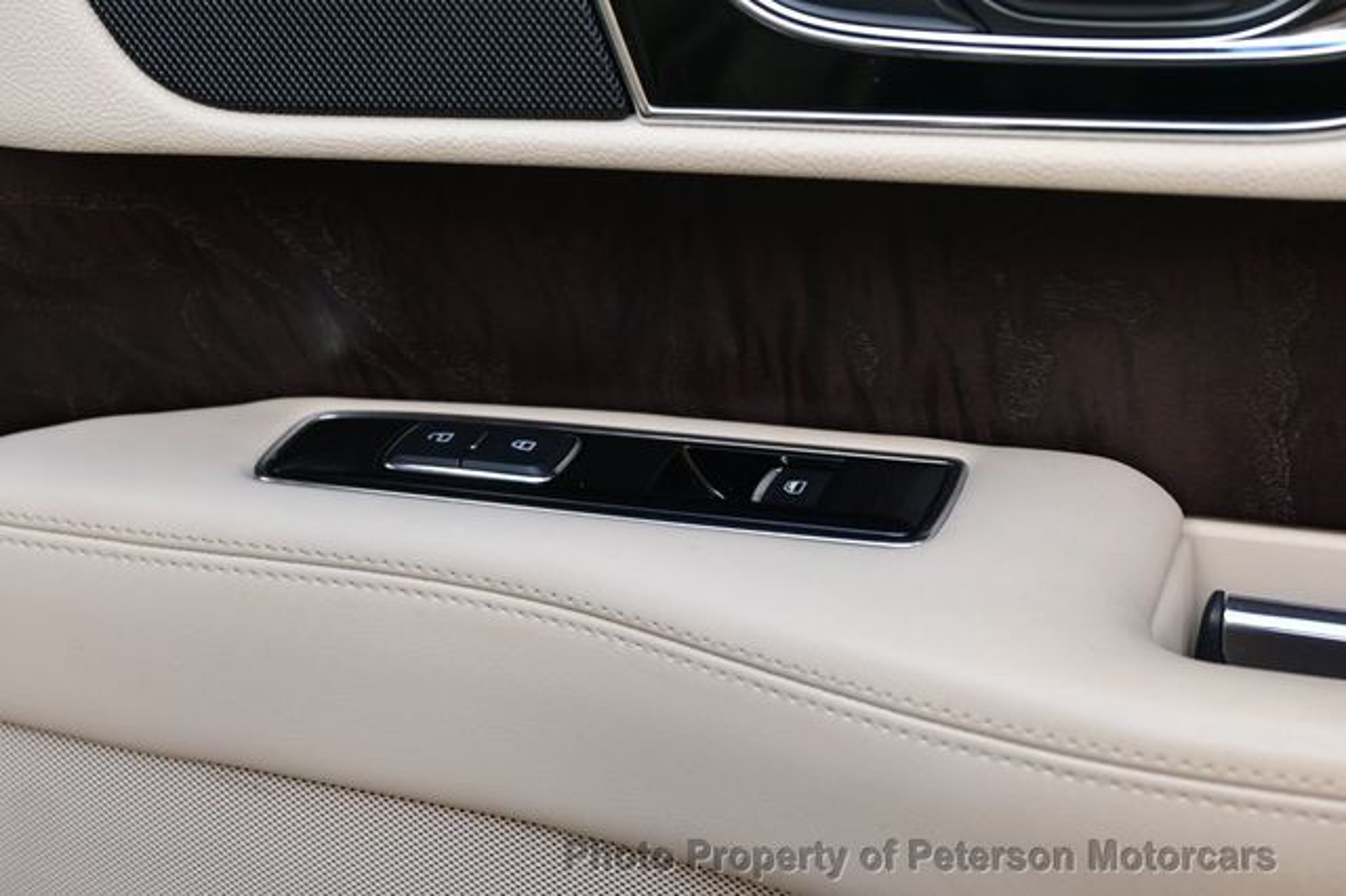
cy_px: 448
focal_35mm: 58
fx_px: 2186
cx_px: 673
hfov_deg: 34.2
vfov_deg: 23.2
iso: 140
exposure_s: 1/60
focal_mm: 39
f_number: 5.6
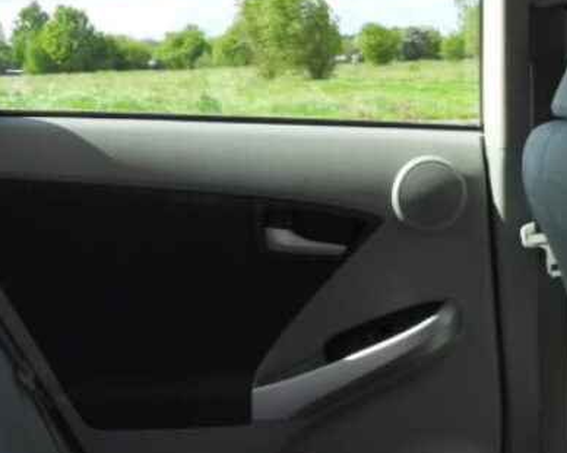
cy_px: 554
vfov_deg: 17.0
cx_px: 187
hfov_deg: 22.1
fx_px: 1442
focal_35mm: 86
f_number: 2.8
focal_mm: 4.3
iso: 100
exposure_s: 1/500
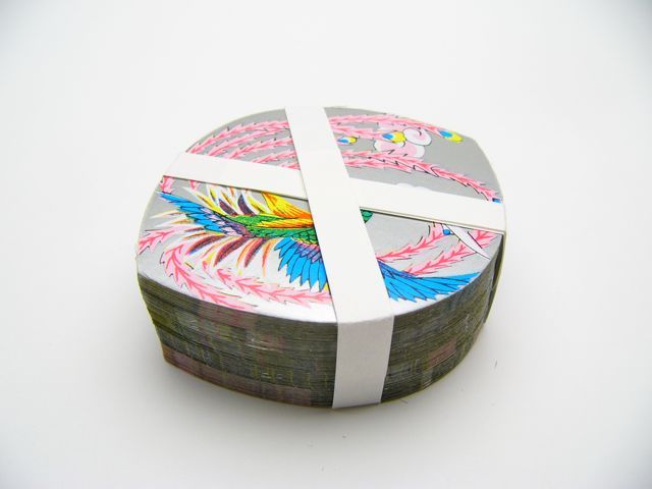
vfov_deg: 39.7
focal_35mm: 36
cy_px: 244
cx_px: 326
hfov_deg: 51.4
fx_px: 678
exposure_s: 1/20
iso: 100
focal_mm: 6
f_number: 2.8
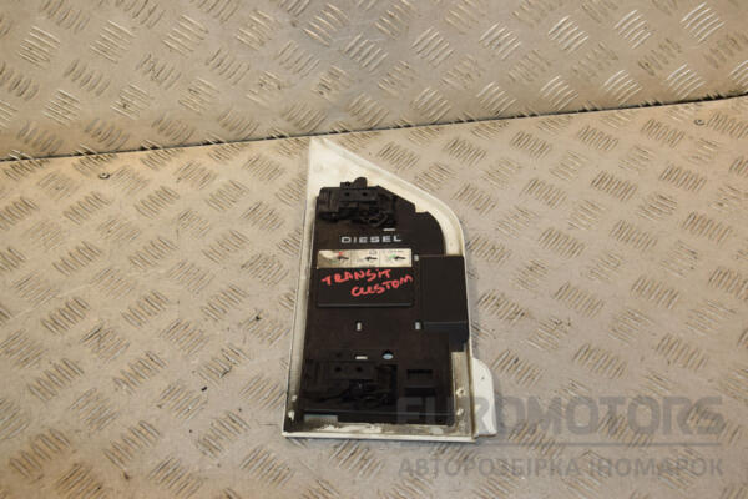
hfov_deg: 46.4
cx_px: 374
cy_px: 250
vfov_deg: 31.9
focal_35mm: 42
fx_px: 873
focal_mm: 28
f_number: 7.1
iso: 800
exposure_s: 1/200
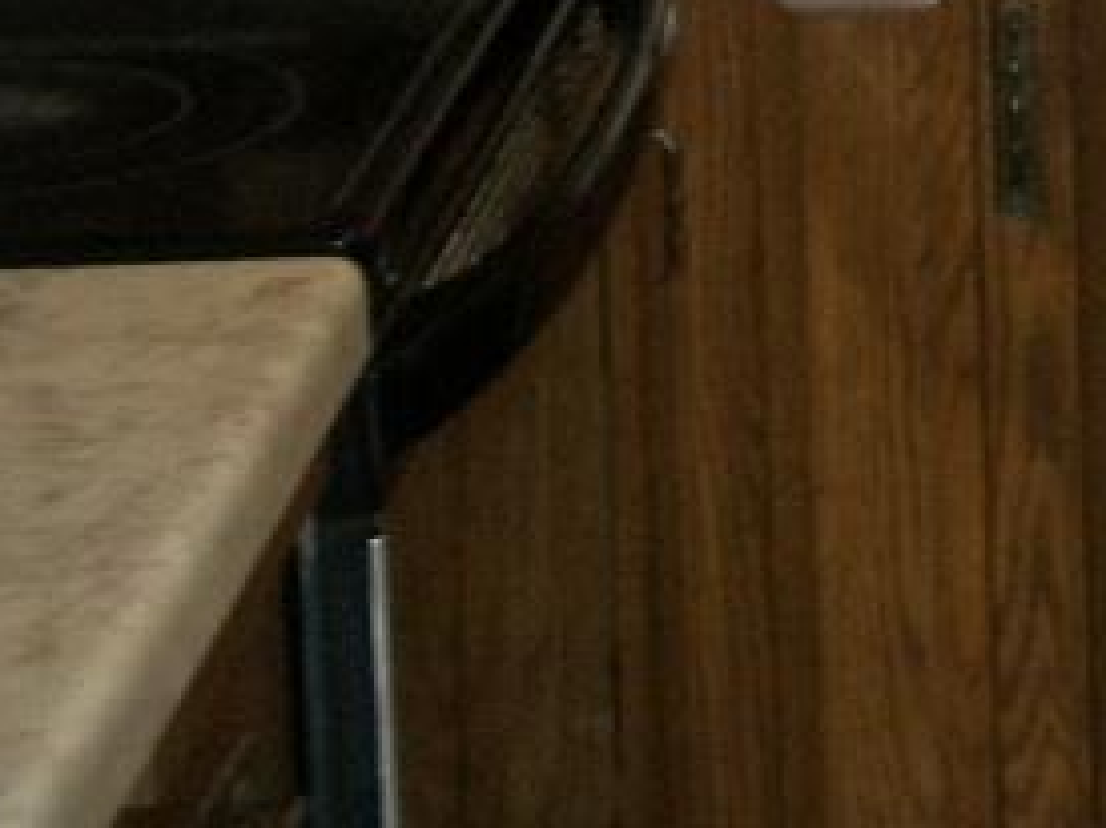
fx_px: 4759
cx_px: 2144
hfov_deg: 11.9
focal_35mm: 149
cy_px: -683
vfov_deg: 9.5
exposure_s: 1/30
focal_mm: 5.7
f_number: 2.9
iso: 160
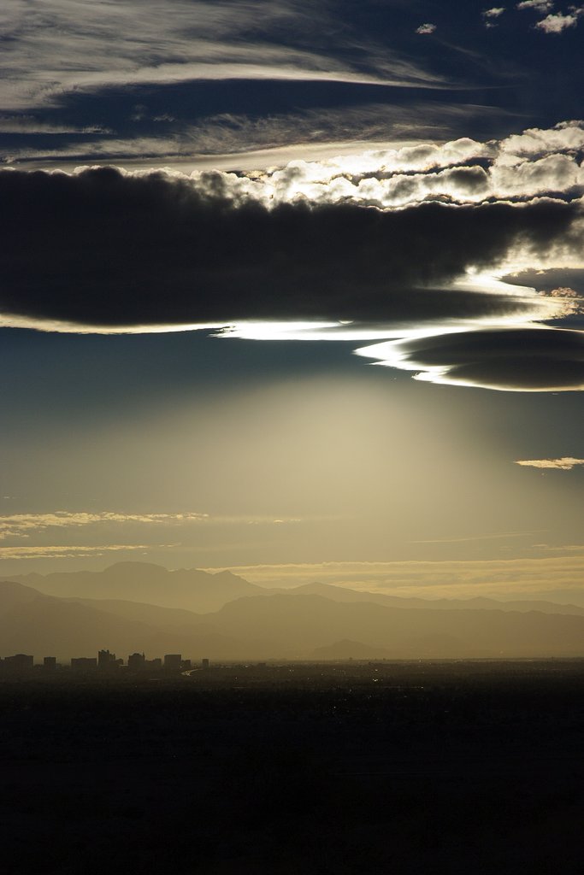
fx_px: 2554
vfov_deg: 19.5
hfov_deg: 13.0
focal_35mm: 105
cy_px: 438
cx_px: 292
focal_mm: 70
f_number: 14
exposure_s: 1/1600
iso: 200
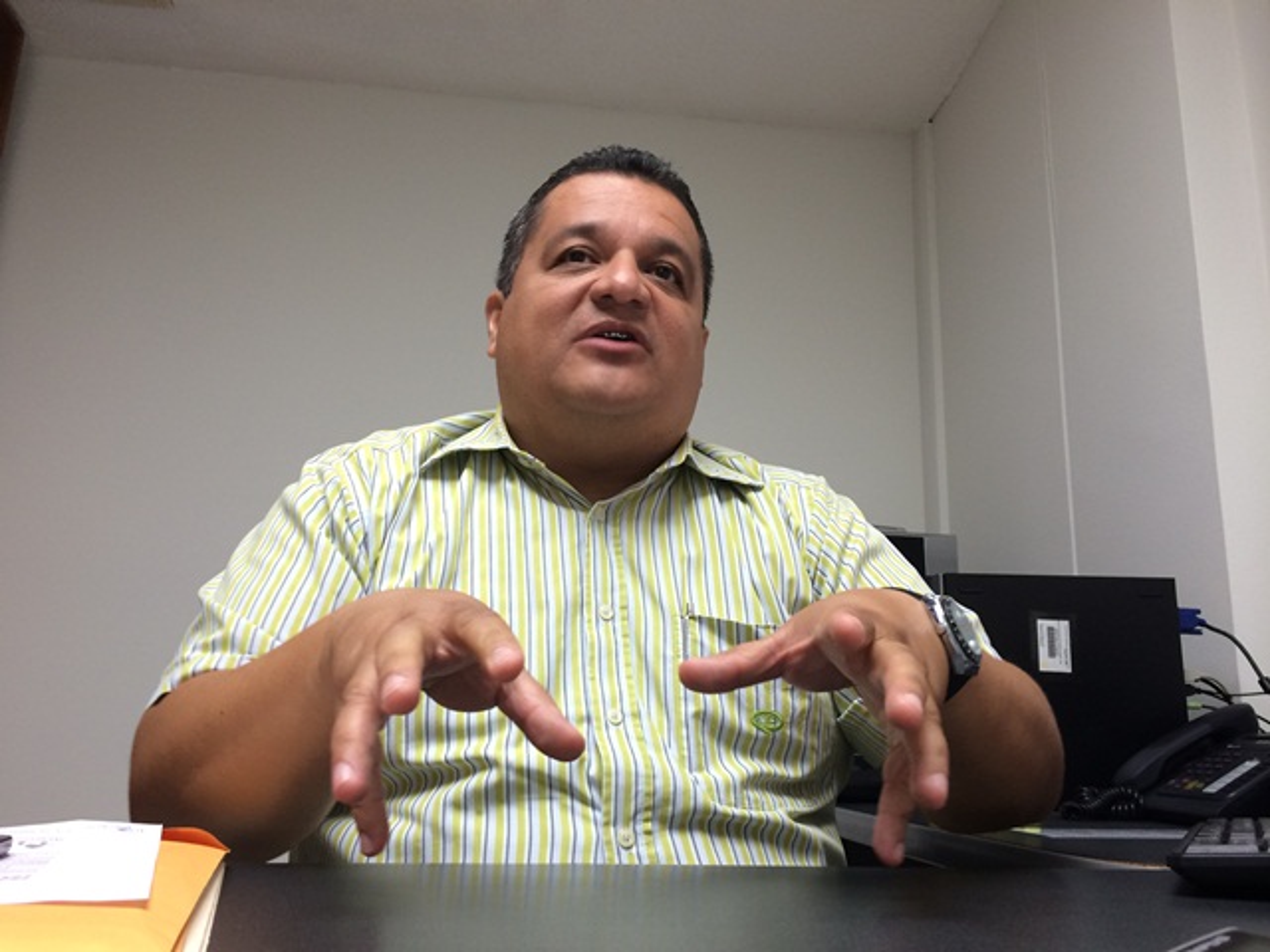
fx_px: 1101
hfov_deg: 60.0
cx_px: 635
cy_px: 476
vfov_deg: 46.8
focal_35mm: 30
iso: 80
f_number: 2.2
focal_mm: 4.12
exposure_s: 1/30
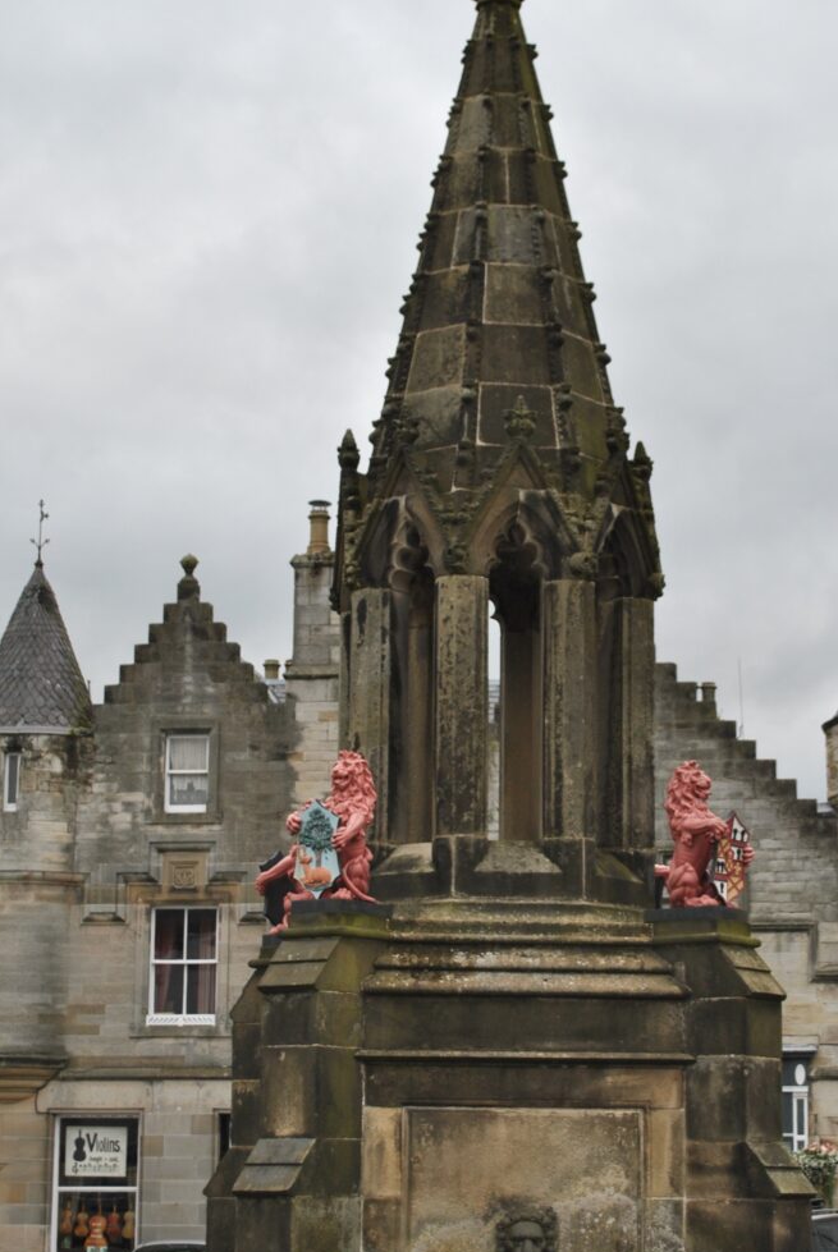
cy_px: 634
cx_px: 554
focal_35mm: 80
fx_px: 2786
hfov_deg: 17.1
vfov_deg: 25.3
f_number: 5
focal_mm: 34
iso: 140
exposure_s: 1/125
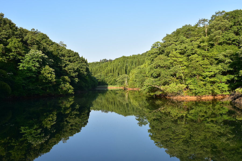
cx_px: 121
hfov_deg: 53.1
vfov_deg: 36.9
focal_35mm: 36
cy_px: 80
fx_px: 242
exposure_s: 1/250
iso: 400
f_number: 10
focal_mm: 24
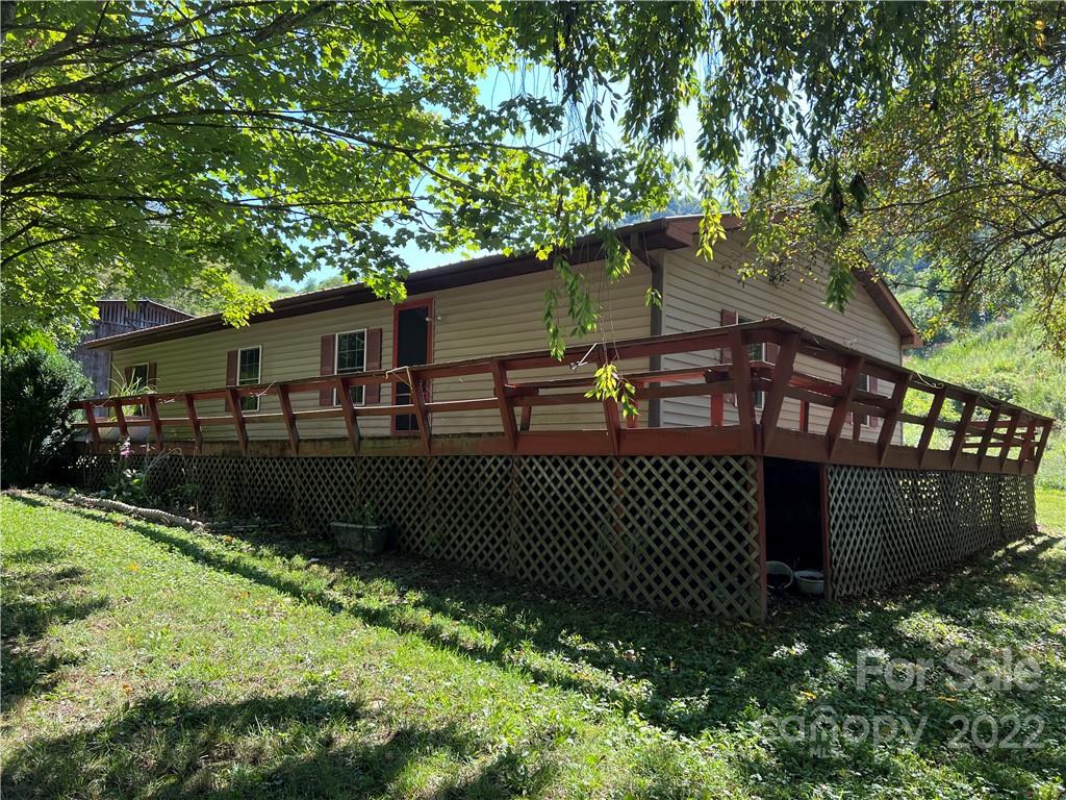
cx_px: 533
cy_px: 400
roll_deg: -1.2
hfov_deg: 67.3
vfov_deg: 53.1
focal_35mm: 26
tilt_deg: +7.4
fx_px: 801
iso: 50
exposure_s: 1/614
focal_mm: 5.7
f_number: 1.5
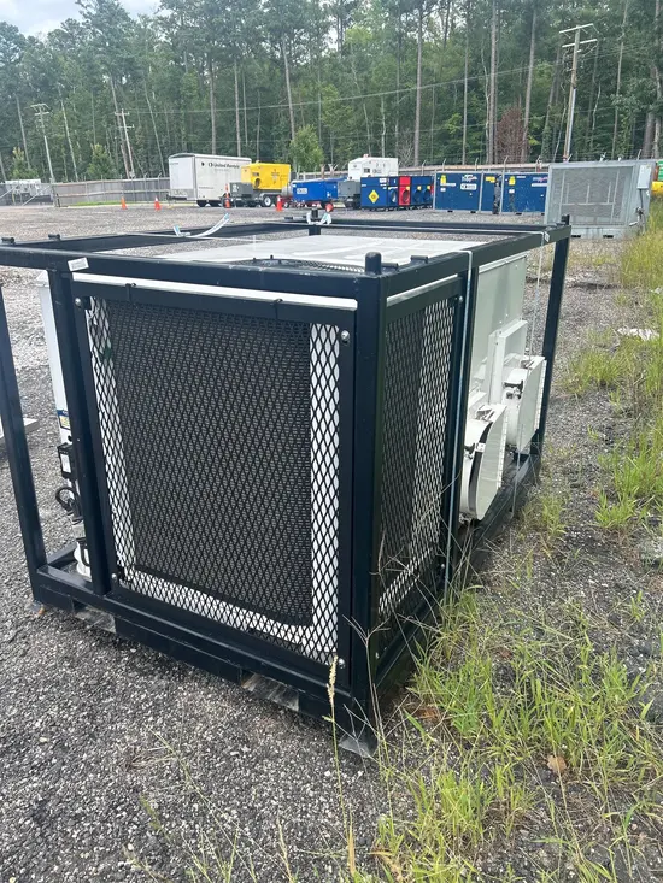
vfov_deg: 67.3
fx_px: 664
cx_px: 332
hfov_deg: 53.1
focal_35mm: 26
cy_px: 442
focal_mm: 5.7
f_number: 1.5
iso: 50
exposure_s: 1/1112
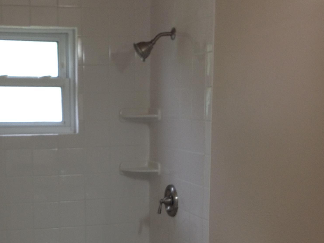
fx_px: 664
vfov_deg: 20.5
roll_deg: +0.2
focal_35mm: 71
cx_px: 86
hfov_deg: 27.1
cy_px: 197
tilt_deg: -8.1
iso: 50
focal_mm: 4.28
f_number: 2.4
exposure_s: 1/20
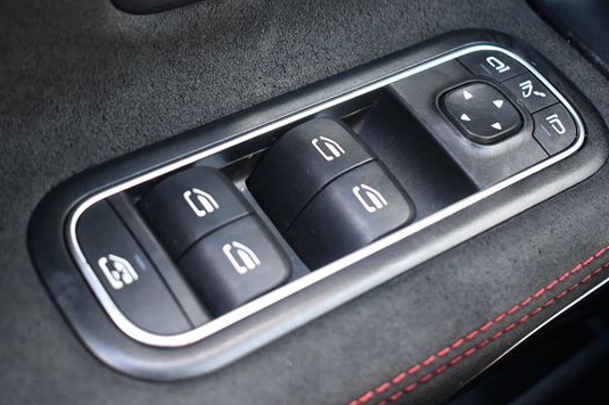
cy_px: 182
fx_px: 1031
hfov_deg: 32.9
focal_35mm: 61
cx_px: 315
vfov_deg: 22.2
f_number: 4.5
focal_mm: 34
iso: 2200
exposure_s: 1/125
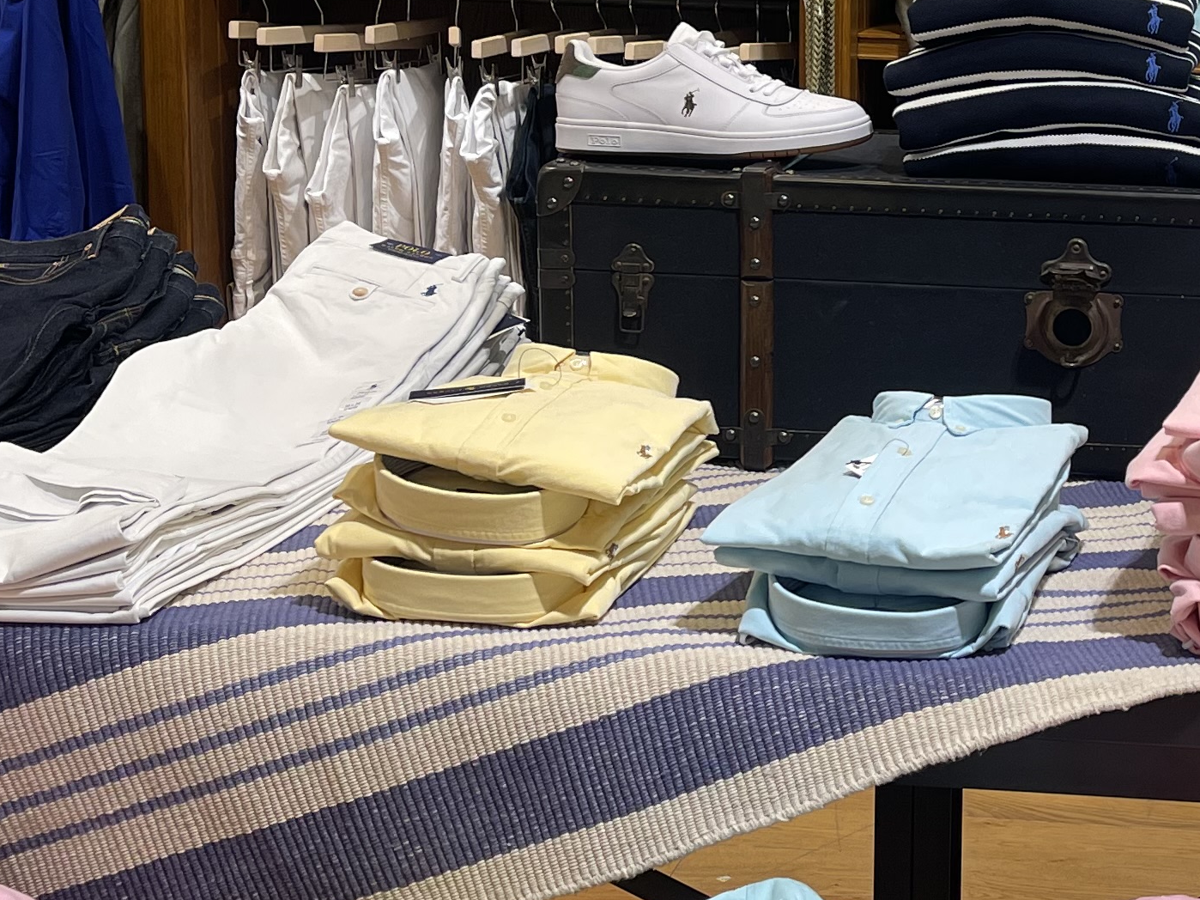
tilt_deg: -9.4
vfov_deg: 19.4
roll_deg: -1.1
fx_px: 2600
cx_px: 1142
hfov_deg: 25.0
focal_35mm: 75
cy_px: 186
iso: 50
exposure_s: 1/100
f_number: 1.6
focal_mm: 5.1
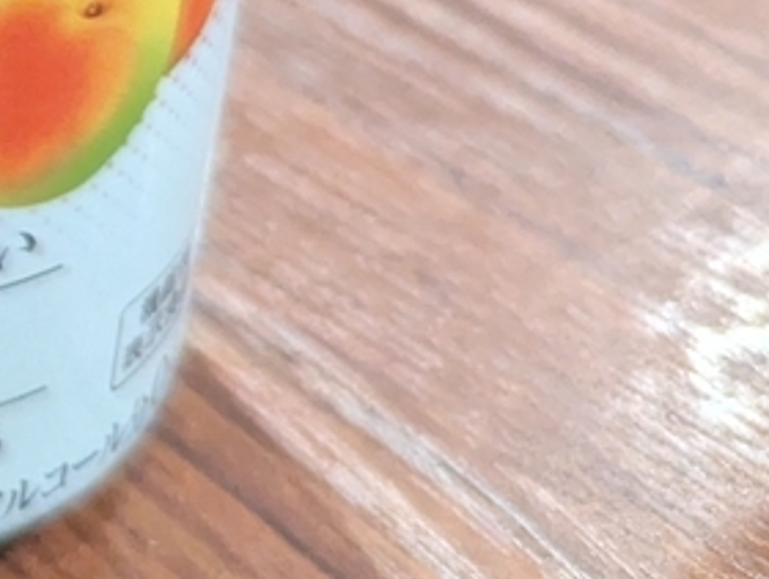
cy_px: -291
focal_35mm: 103
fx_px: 2292
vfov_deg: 13.6
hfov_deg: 15.2
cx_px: -796
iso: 1489
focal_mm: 6.81
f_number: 1.85
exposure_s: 1/36.1
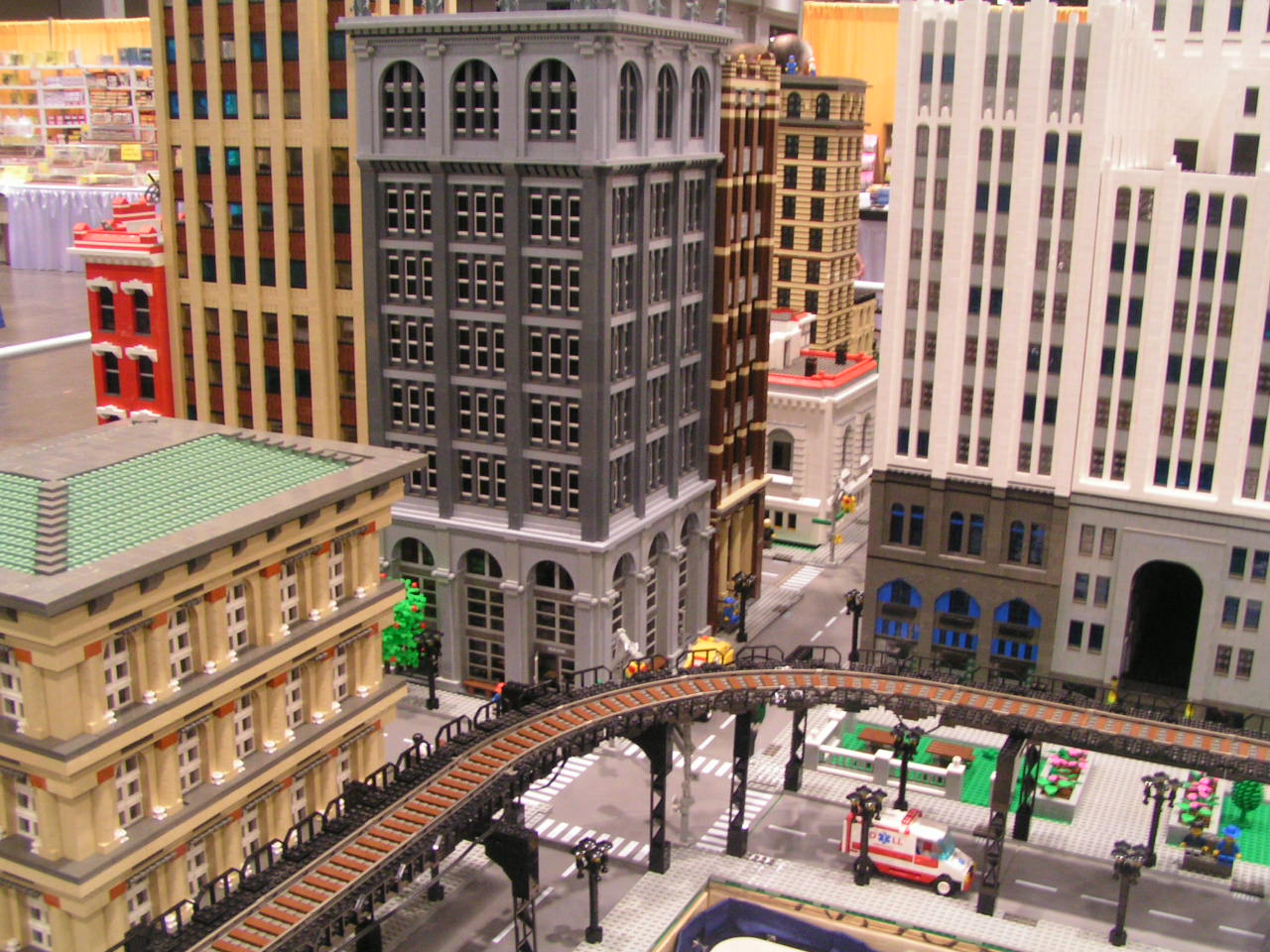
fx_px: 1394
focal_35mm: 38
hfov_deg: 49.0
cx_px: 635
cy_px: 476
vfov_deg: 37.7
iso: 200
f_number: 5
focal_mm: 5.8
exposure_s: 1/5
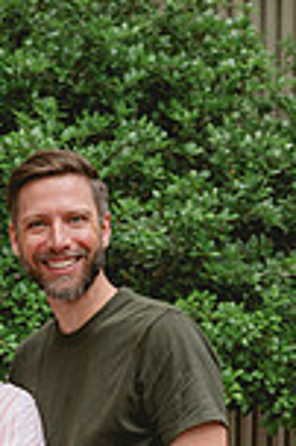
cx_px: 3
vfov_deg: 11.4
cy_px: 613
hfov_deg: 7.8
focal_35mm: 175
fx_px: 2163
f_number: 2.8
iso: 320
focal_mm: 59
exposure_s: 1/250
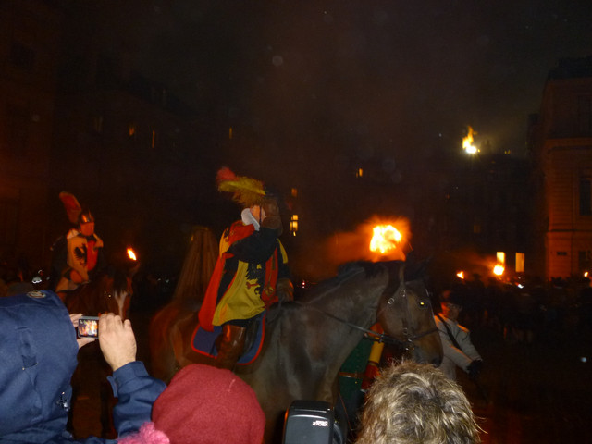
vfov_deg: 48.2
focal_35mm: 29
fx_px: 496
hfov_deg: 61.7
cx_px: 296
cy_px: 222
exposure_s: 1/8
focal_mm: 5.2
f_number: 3.3
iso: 320
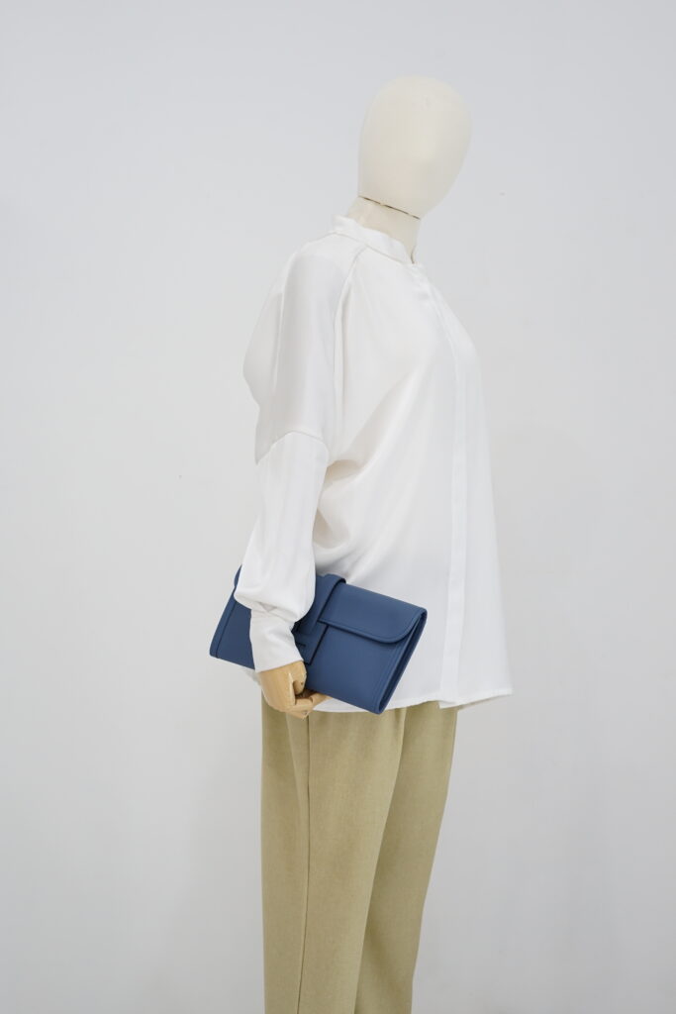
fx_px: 1408
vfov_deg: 39.6
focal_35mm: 50
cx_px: 338
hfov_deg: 27.0
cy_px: 507
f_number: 6.3
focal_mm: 50
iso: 640
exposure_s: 1/13
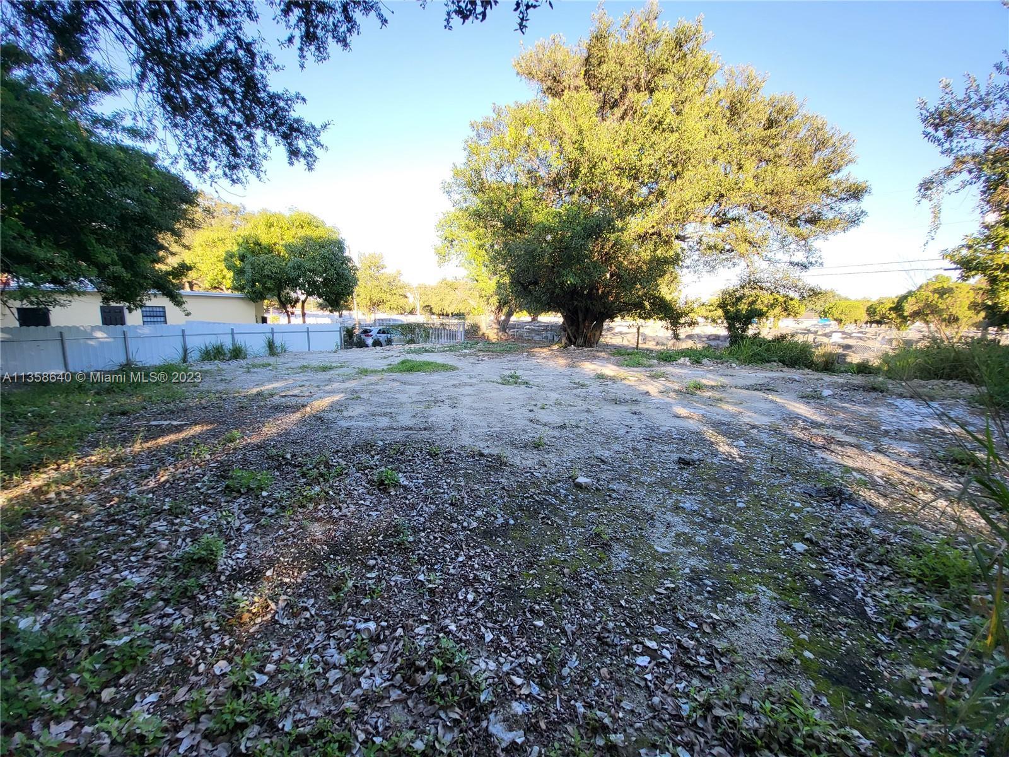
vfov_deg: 89.9
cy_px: 378
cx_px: 504
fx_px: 379
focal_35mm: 13
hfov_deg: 106.2
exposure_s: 1/157
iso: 32
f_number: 2.2
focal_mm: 1.74
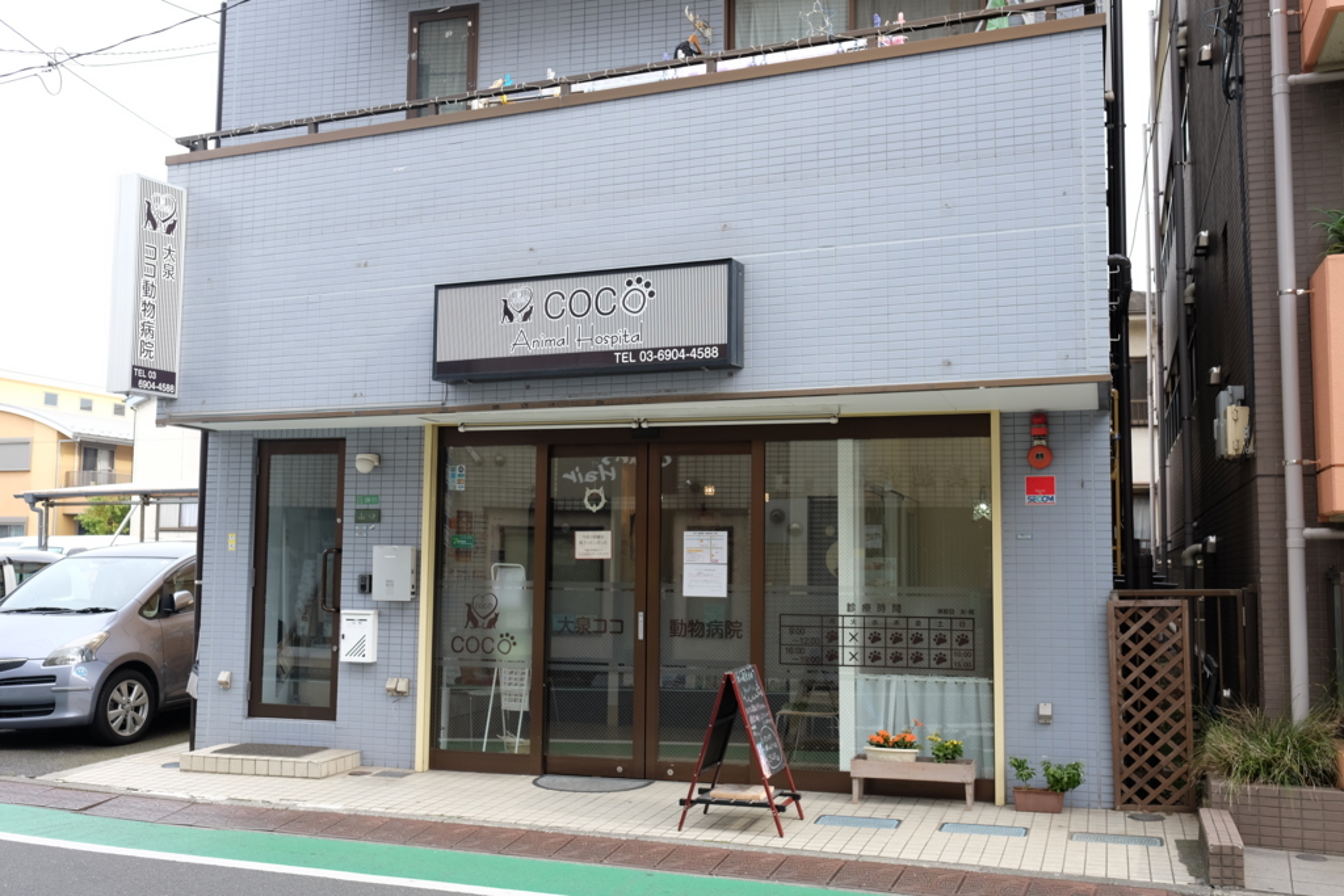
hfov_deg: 54.4
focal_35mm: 35
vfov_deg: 37.9
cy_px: 448
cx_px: 672
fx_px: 1307
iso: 200
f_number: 4
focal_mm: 23
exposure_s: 1/150
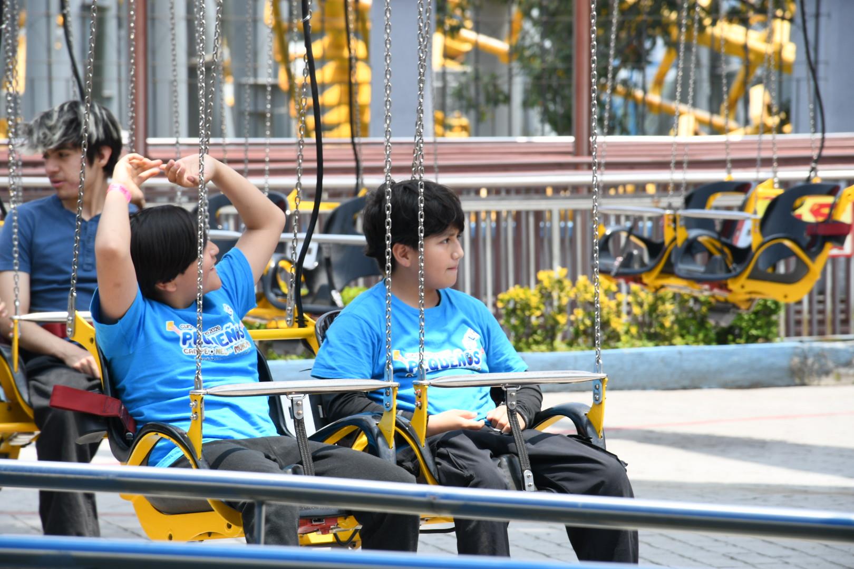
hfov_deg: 9.8
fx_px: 4981
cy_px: 284
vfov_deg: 6.5
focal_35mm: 210
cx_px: 427
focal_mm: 140
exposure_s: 1/125
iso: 160
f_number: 9
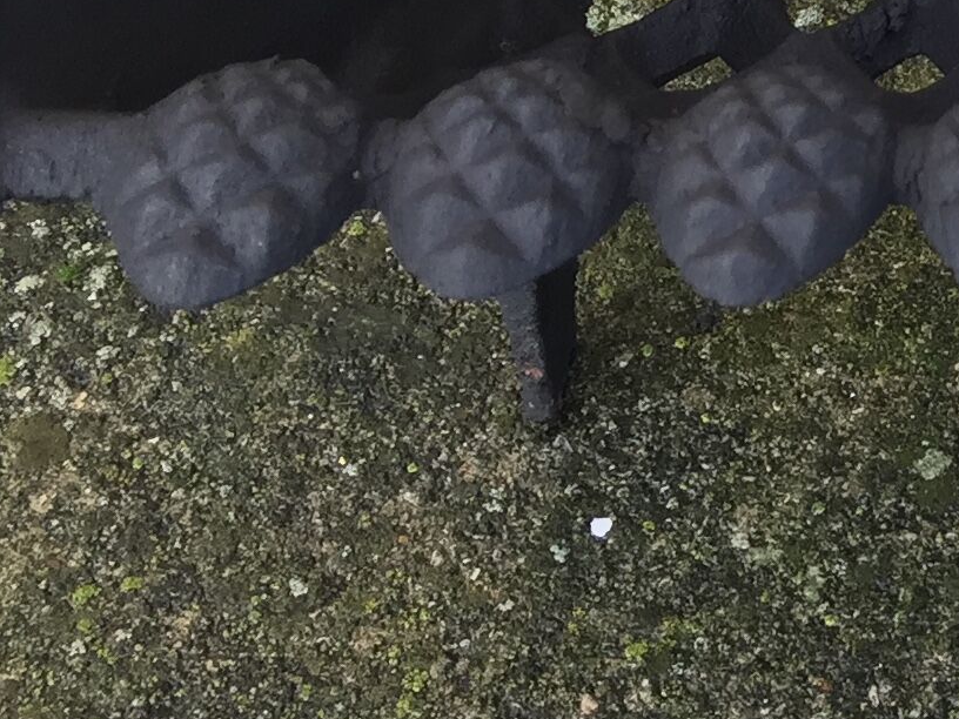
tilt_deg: -41.0
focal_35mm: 116
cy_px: -607
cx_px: 1804
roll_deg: -5.1
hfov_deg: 14.6
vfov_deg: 11.7
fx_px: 3214
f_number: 2.2
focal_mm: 4.15
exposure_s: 1/100
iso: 32
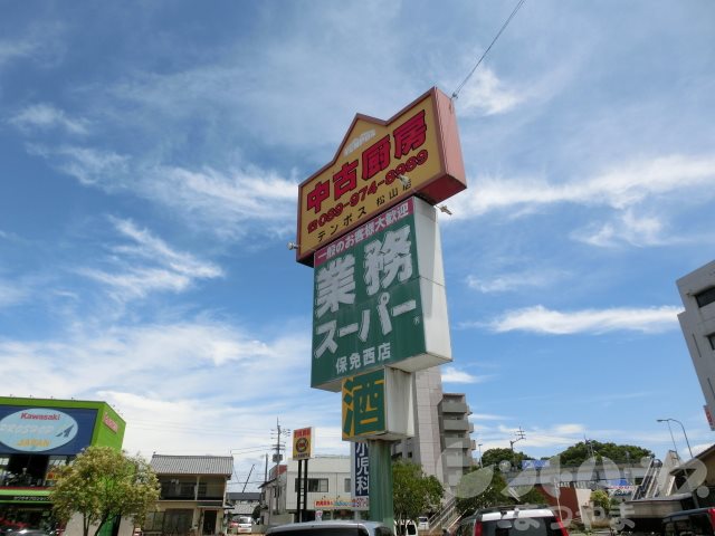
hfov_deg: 71.6
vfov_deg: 56.8
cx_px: 358
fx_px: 496
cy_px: 268
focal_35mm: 24
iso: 80
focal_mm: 4.24
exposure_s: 1/250
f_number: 7.9
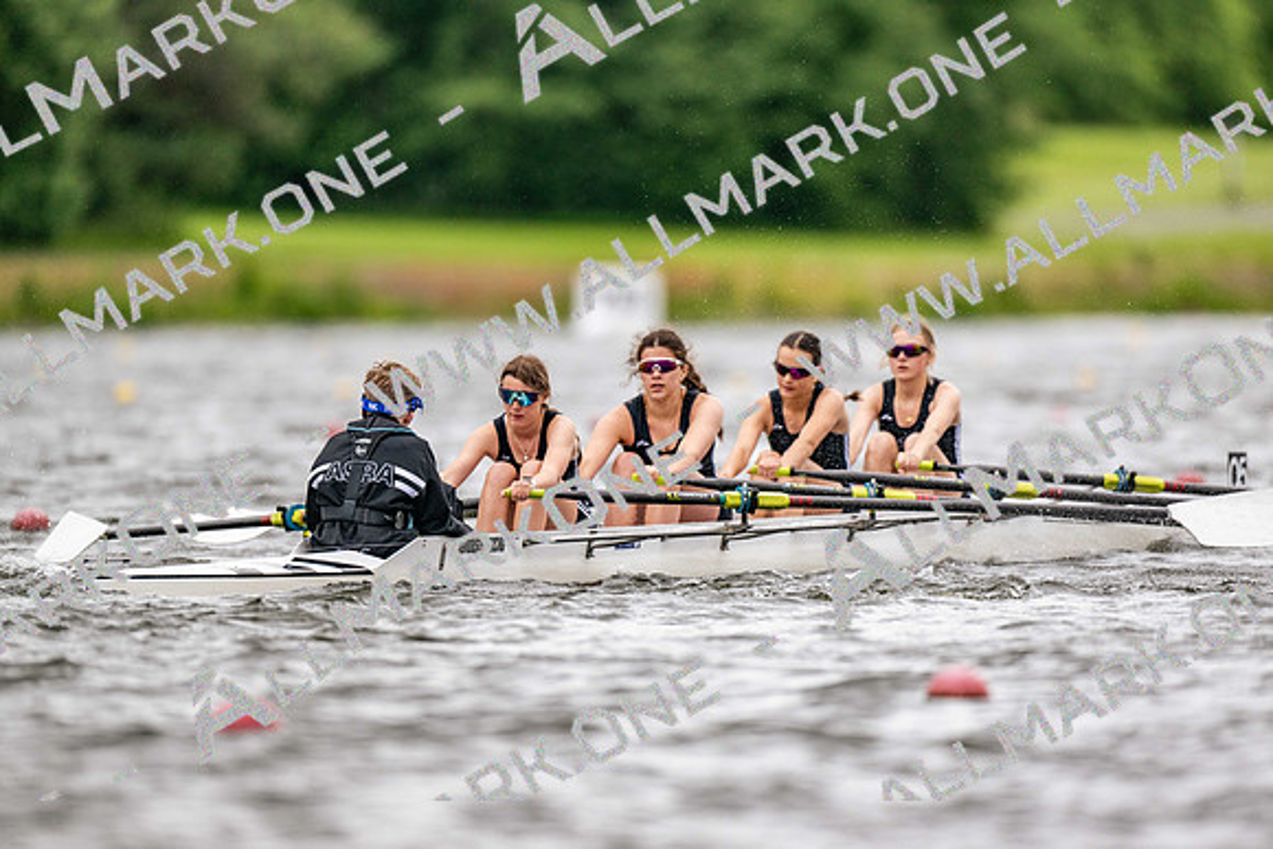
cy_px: 424
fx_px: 21221
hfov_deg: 3.4
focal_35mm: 600
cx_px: 636
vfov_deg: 2.3
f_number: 4
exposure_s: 1/2500
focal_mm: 600
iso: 500
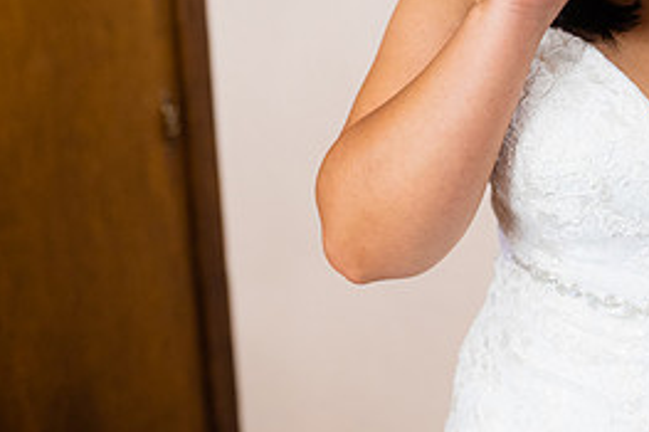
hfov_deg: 35.0
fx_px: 955
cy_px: 4
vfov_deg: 24.4
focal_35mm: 53
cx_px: 607
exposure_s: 1/160
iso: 500
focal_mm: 24
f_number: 2
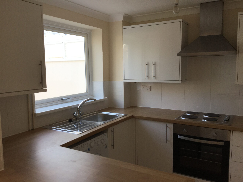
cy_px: 91
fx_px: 218
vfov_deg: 45.4
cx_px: 122
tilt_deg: -8.3
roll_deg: +0.3
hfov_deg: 58.4
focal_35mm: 31
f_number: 2.4
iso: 25
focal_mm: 3.3
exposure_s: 1/30
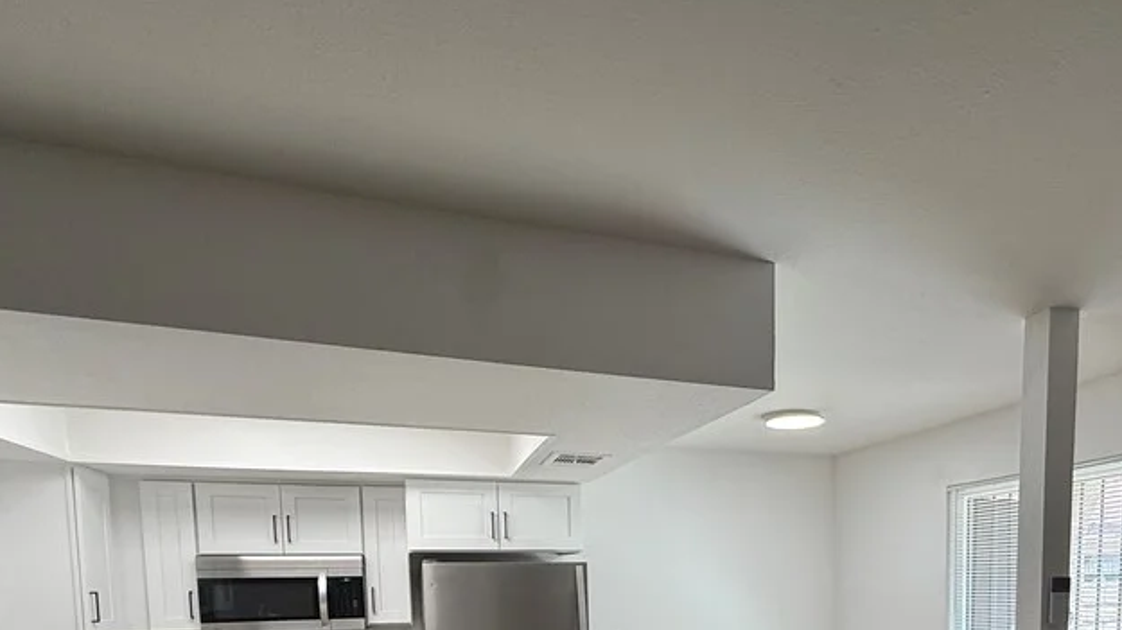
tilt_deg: -3.8
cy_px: 637
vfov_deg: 40.0
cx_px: 704
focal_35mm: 25
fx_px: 743
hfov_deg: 72.8
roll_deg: +0.8
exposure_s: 1/120
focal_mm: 2.22
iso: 100
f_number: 2.2
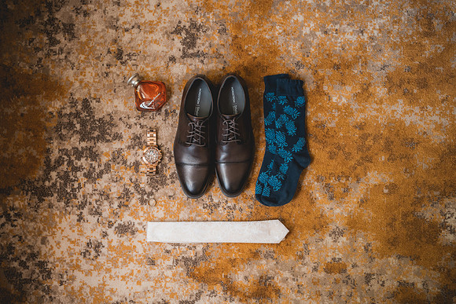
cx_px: 228
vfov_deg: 27.0
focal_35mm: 50
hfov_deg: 39.6
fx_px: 633
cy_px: 152
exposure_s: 1/125
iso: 1250
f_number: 4
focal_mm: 50
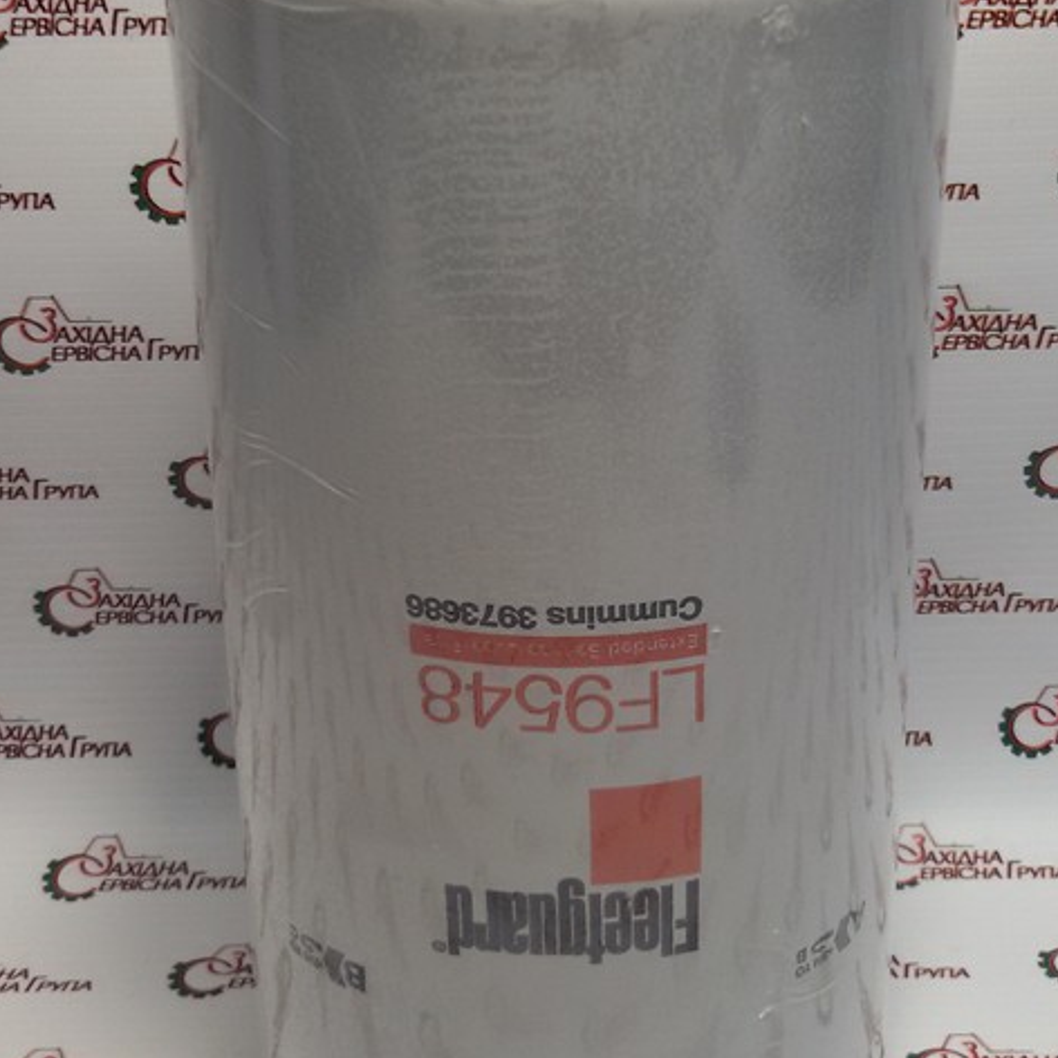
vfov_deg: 29.5
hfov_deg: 29.5
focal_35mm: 58
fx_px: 2006
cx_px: 574
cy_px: 558
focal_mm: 2.93
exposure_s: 1/50
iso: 40
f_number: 2.4
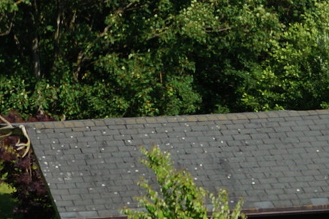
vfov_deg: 7.0
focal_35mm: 181
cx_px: -64
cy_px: -357
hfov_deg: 11.1
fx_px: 1655
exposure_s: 1/200
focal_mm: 22
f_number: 10
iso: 100
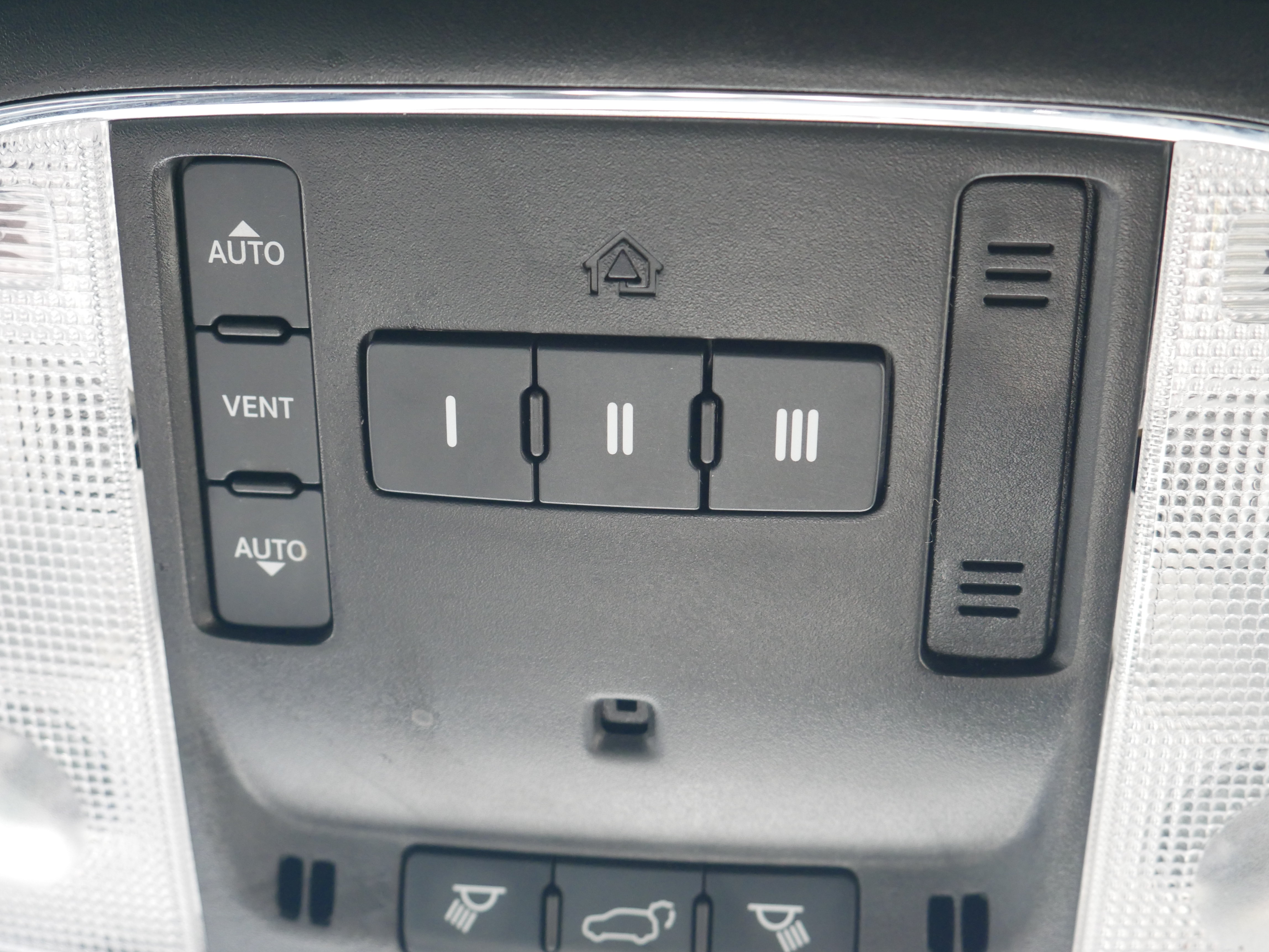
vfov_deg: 29.1
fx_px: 1834
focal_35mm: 50
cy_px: 476
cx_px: 634
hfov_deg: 38.2
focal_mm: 25
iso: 1250
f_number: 5.3
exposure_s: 1/60
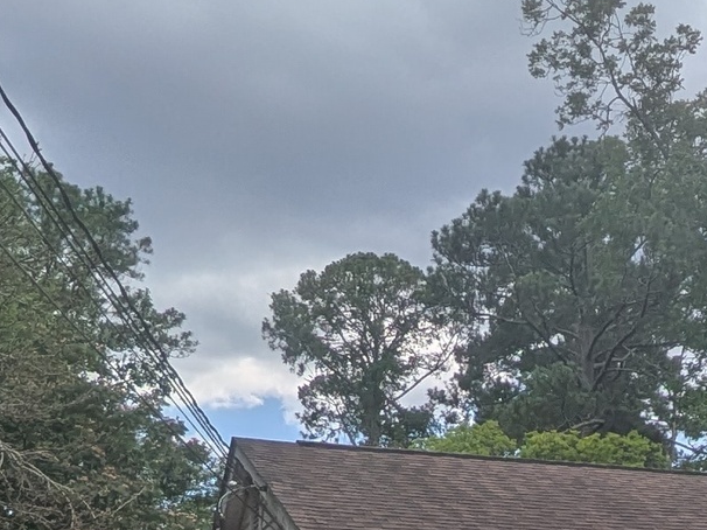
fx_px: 1450
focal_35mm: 71
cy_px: 601
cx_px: 593
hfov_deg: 26.7
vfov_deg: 19.7
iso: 52
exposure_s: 1/1887
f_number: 2.2
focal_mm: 1.83
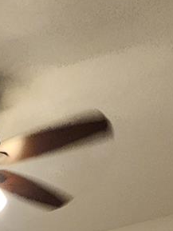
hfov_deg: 22.4
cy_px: 458
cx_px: -84
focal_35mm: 54
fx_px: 360
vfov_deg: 19.6
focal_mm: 2.2
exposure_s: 1/60
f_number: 2.2
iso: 400
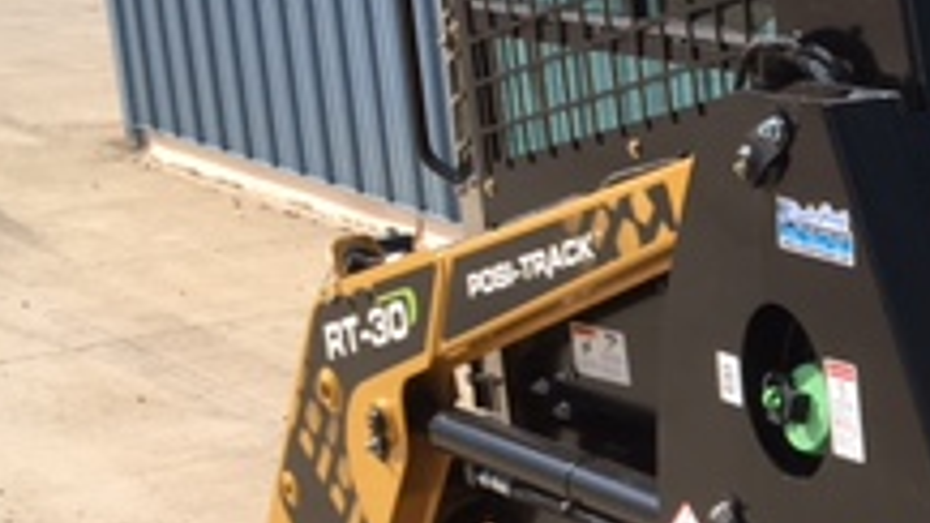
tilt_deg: -19.5
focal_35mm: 93
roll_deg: -0.1
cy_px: 502
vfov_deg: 12.9
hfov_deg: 21.0
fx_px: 2293
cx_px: 1187
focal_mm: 4.15
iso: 25
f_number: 2.2
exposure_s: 1/1479
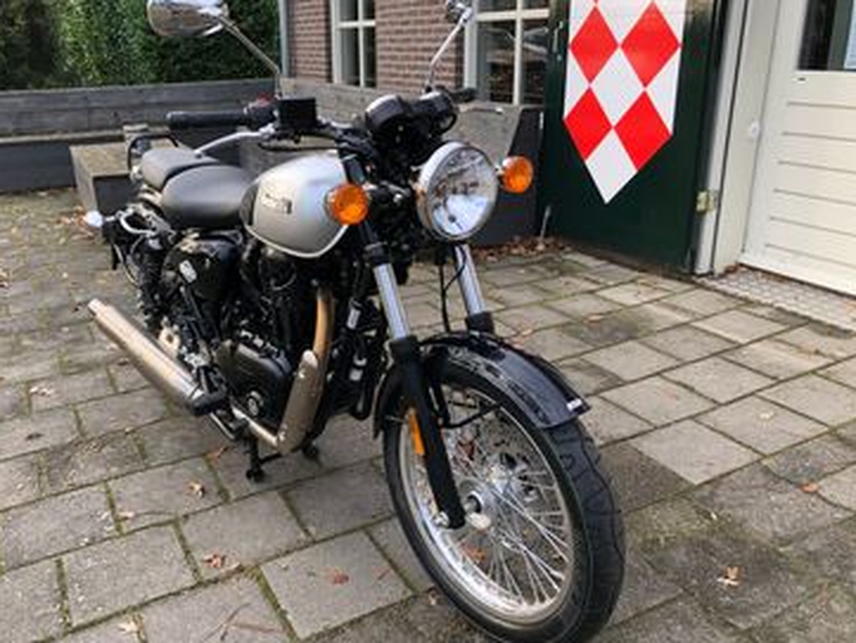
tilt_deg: -19.1
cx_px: 391
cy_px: 316
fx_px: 767
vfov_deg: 45.5
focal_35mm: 31
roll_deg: +0.2
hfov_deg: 58.2
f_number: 1.8
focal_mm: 3.99
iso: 25
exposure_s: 1/120
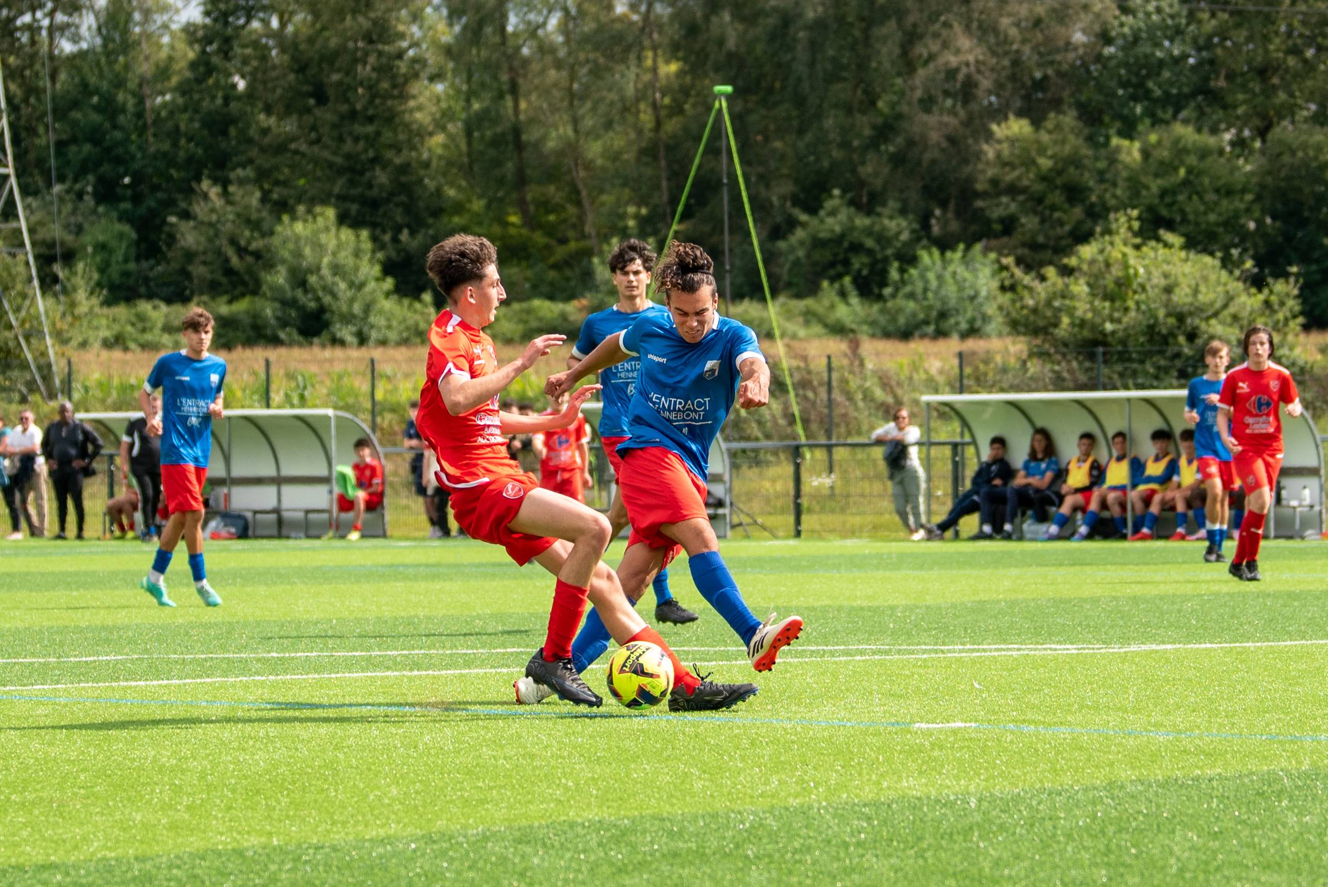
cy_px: 266
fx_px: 6503
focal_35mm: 176
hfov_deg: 11.7
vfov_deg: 7.8
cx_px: 595
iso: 140
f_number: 2.8
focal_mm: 70
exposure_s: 1/4000
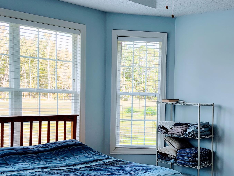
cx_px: 201
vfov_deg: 27.4
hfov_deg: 34.5
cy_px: 121
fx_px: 359
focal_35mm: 53
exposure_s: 1/120
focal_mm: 5.56
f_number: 1.8
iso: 431
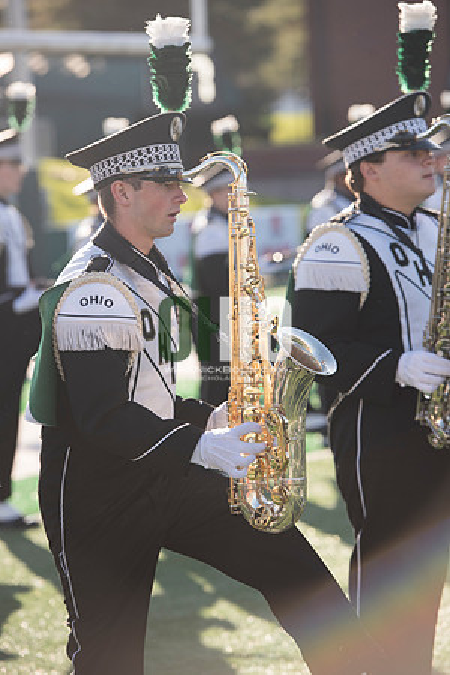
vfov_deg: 12.8
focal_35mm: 160
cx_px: 225
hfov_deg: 8.6
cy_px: 338
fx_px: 3000
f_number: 5
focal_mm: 160
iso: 320
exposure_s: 1/800
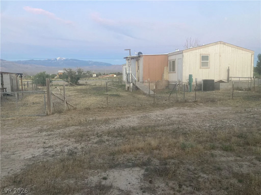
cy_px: 98
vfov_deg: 49.7
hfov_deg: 63.4
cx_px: 130
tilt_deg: -7.1
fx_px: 211
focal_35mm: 28
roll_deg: +1.4
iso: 160
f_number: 1.8
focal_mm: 3.99
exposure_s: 1/60
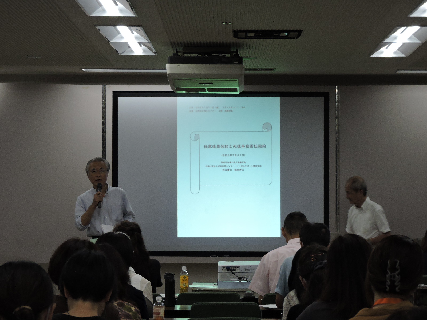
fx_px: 1665
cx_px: 214
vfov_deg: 11.0
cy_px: 160
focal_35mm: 135
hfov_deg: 14.6
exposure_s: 1/60
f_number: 5
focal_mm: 24.2
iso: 400
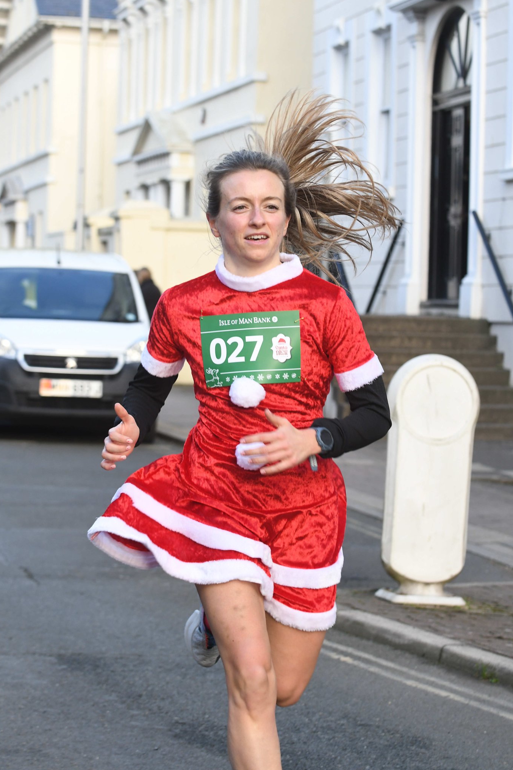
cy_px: 384
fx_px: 2586
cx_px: 257
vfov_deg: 16.9
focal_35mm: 121
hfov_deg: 11.3
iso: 1000
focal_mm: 80
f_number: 9
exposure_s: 1/640
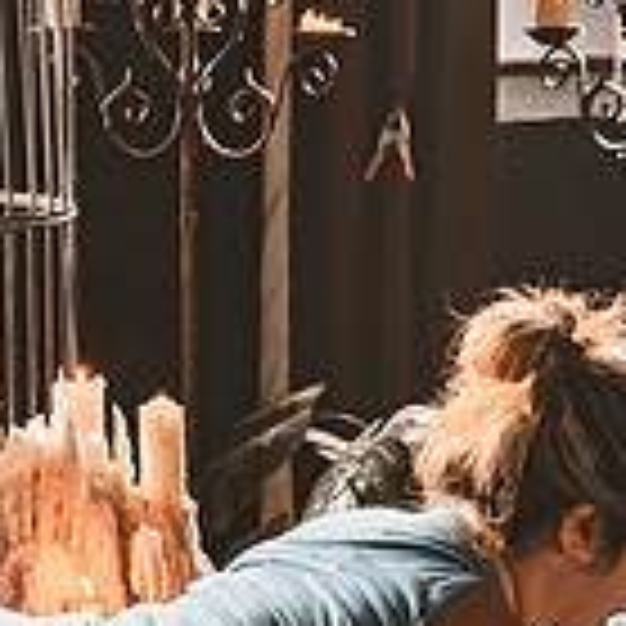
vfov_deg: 14.3
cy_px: 779
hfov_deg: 14.8
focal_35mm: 118
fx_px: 2414
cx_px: 243
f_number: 2.8
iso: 800
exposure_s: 1/200
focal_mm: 28
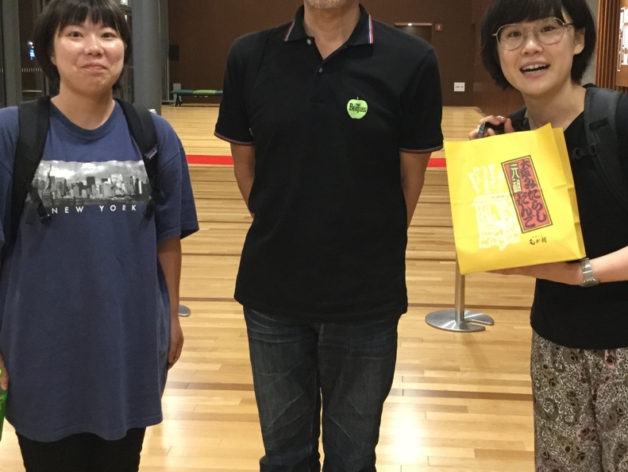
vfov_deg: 30.7
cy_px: 172
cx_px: 344
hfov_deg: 40.4
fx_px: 853
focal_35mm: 47
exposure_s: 1/24
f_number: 2.4
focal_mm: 3.3
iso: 200
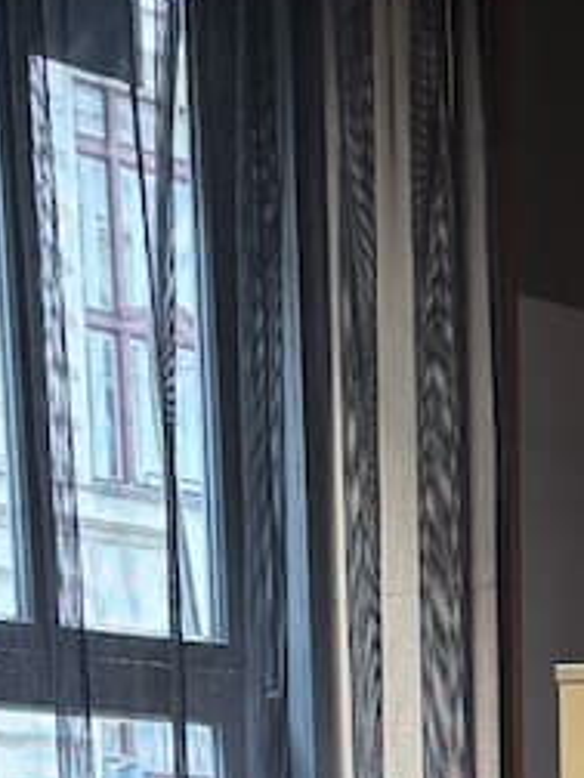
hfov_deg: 11.1
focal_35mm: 132
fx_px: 2969
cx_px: 599
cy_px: 1735
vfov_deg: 12.4
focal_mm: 6
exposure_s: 1/50
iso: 200
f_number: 1.6
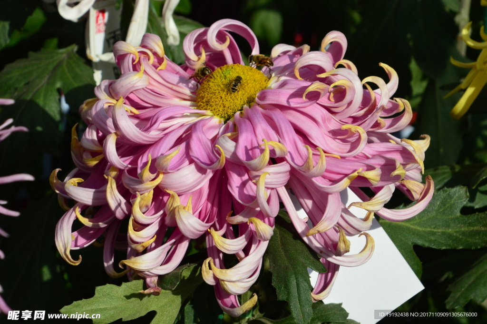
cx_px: 244
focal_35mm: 202
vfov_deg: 6.8
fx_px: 2737
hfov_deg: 10.2
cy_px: 162
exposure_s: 1/400
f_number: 14
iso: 400
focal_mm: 135
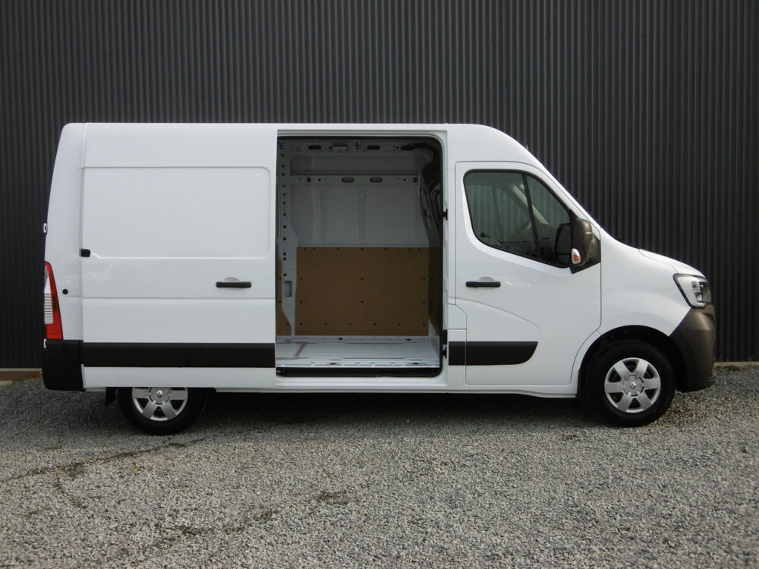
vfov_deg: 37.7
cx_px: 380
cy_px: 284
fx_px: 833
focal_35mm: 38
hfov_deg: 49.0
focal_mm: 6.8
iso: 100
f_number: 3.7
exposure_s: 1/500
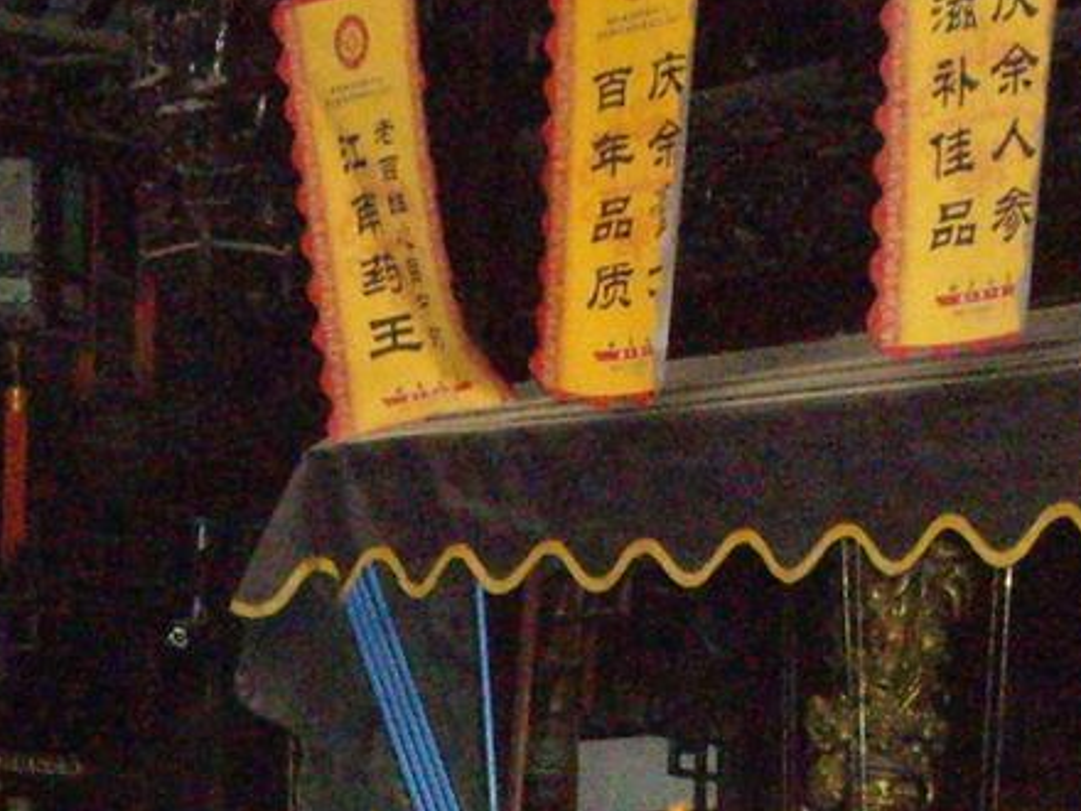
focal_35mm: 166
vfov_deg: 8.7
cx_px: 371
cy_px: 1207
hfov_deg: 11.9
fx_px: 5184
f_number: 2.8
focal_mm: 7.9
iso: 800
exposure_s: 1/40
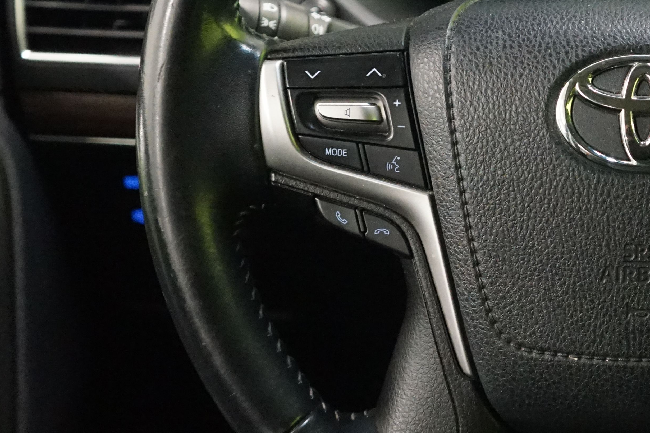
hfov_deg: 23.6
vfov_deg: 16.4
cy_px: 95
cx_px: 622
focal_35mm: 83
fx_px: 1499
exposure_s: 1/40
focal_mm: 34
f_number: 4
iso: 6400
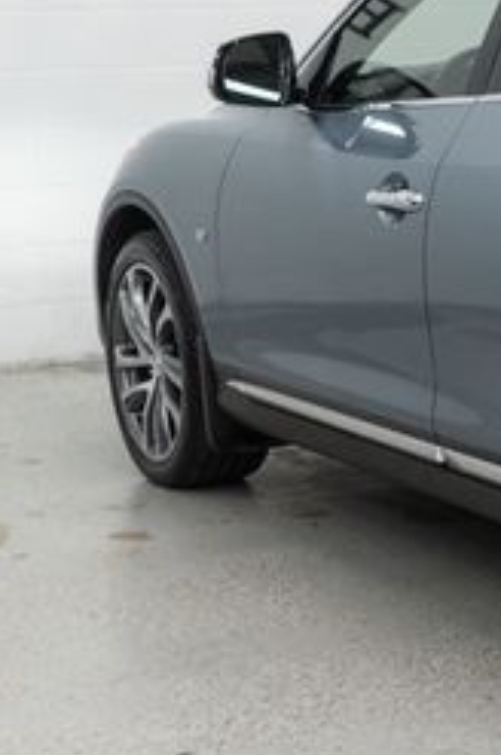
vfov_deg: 18.8
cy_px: 301
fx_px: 2282
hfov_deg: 11.5
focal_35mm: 109
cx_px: 953
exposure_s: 1/50
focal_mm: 28
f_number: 3.2
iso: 200
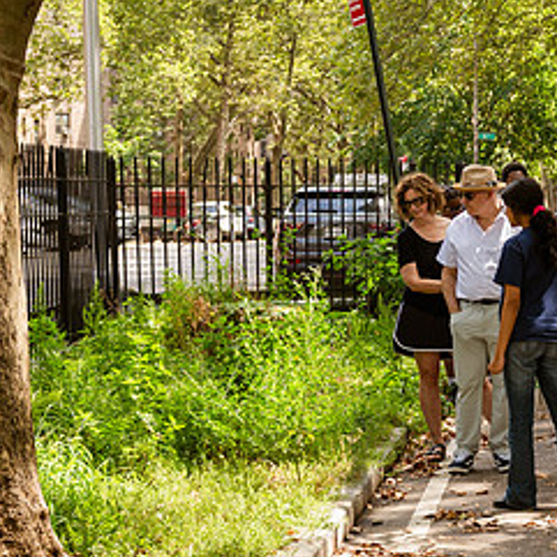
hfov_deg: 15.5
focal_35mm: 108
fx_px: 1966
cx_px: 663
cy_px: 403
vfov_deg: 16.1
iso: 400
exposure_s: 1/500
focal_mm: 45
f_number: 3.5
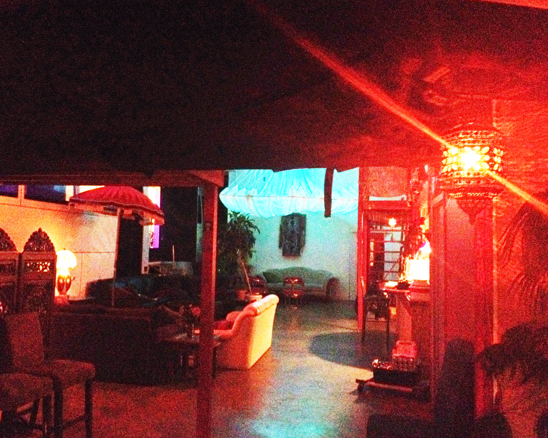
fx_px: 600
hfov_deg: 49.0
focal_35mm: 37
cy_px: 218
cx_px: 252
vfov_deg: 40.1
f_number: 2.4
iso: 800
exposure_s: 1/15
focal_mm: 4.28
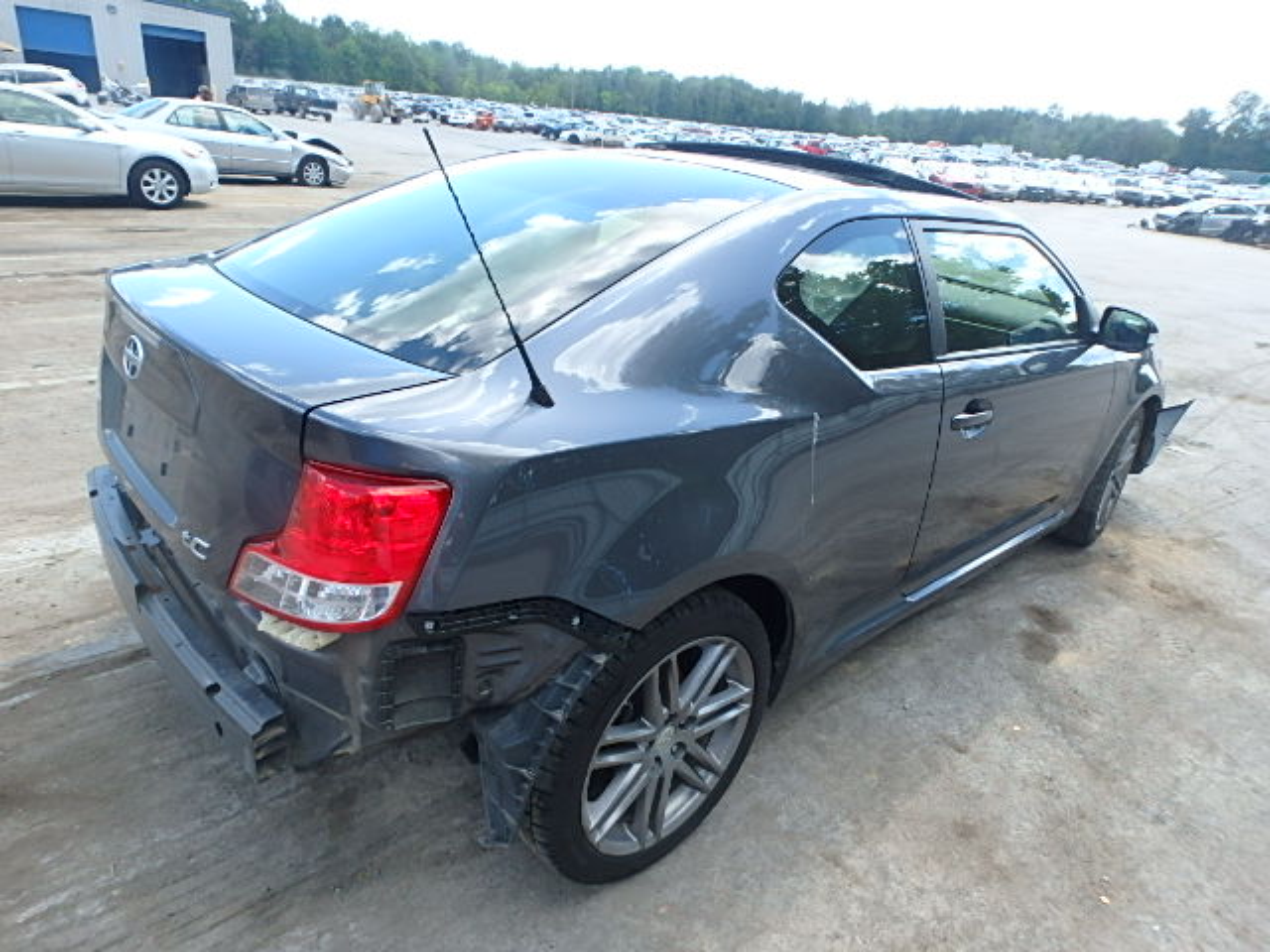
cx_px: 635
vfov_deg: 63.4
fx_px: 770
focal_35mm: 21
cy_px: 476
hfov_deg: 79.0
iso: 125
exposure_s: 1/200
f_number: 3.5
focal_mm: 3.7
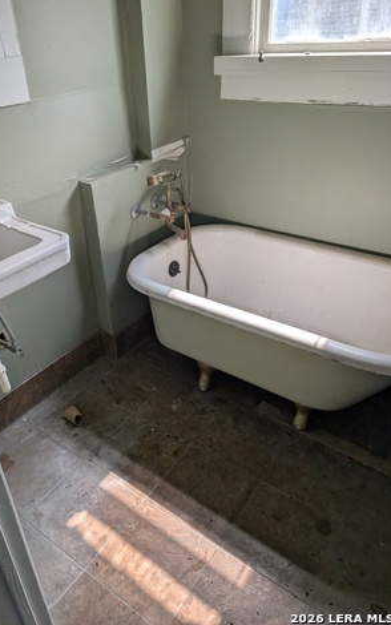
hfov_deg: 47.3
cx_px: 156
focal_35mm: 26
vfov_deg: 70.4
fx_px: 443
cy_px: 307
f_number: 1.68
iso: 21
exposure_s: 1/314
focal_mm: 6.9
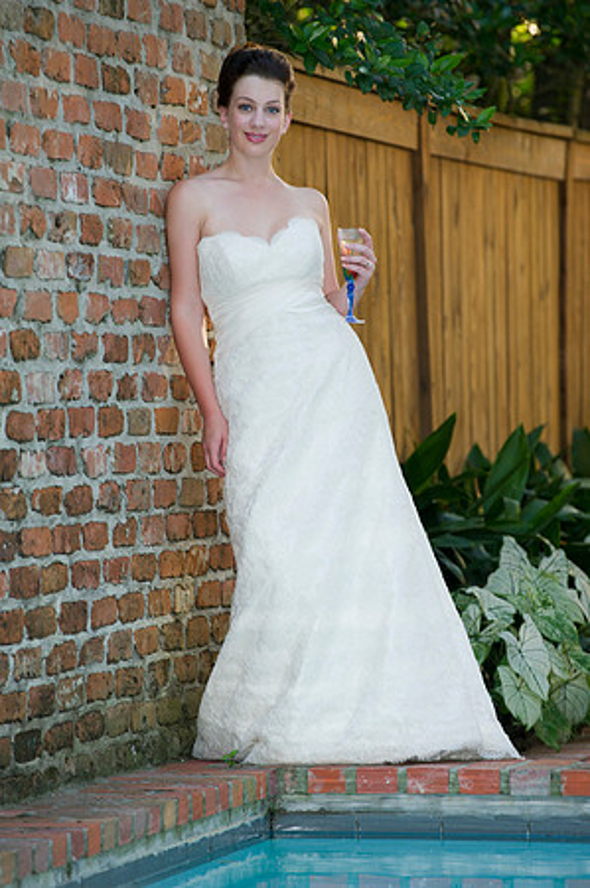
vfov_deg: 10.3
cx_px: 295
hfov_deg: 6.9
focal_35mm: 200
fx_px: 4928
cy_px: 444
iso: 400
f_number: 4
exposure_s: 1/80
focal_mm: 200
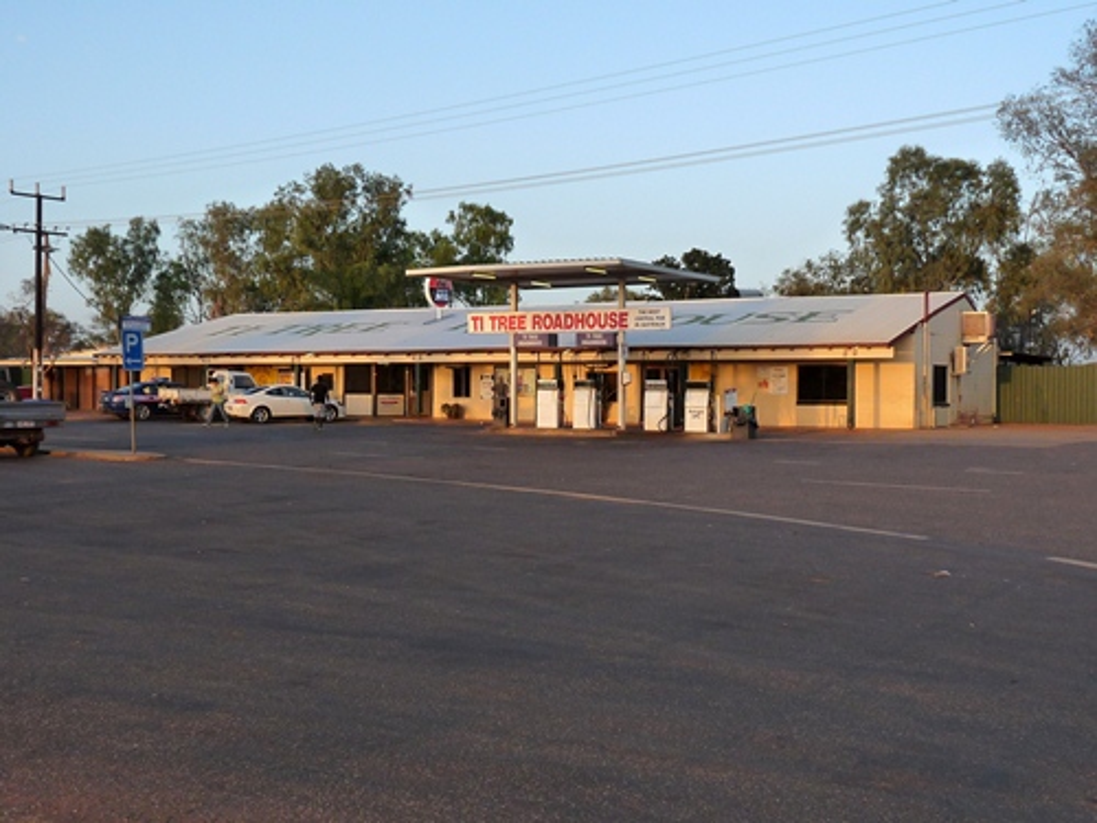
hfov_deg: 45.8
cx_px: 548
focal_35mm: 41
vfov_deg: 35.1
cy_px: 412
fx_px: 1299
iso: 160
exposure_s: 1/200
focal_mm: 5.1
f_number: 4
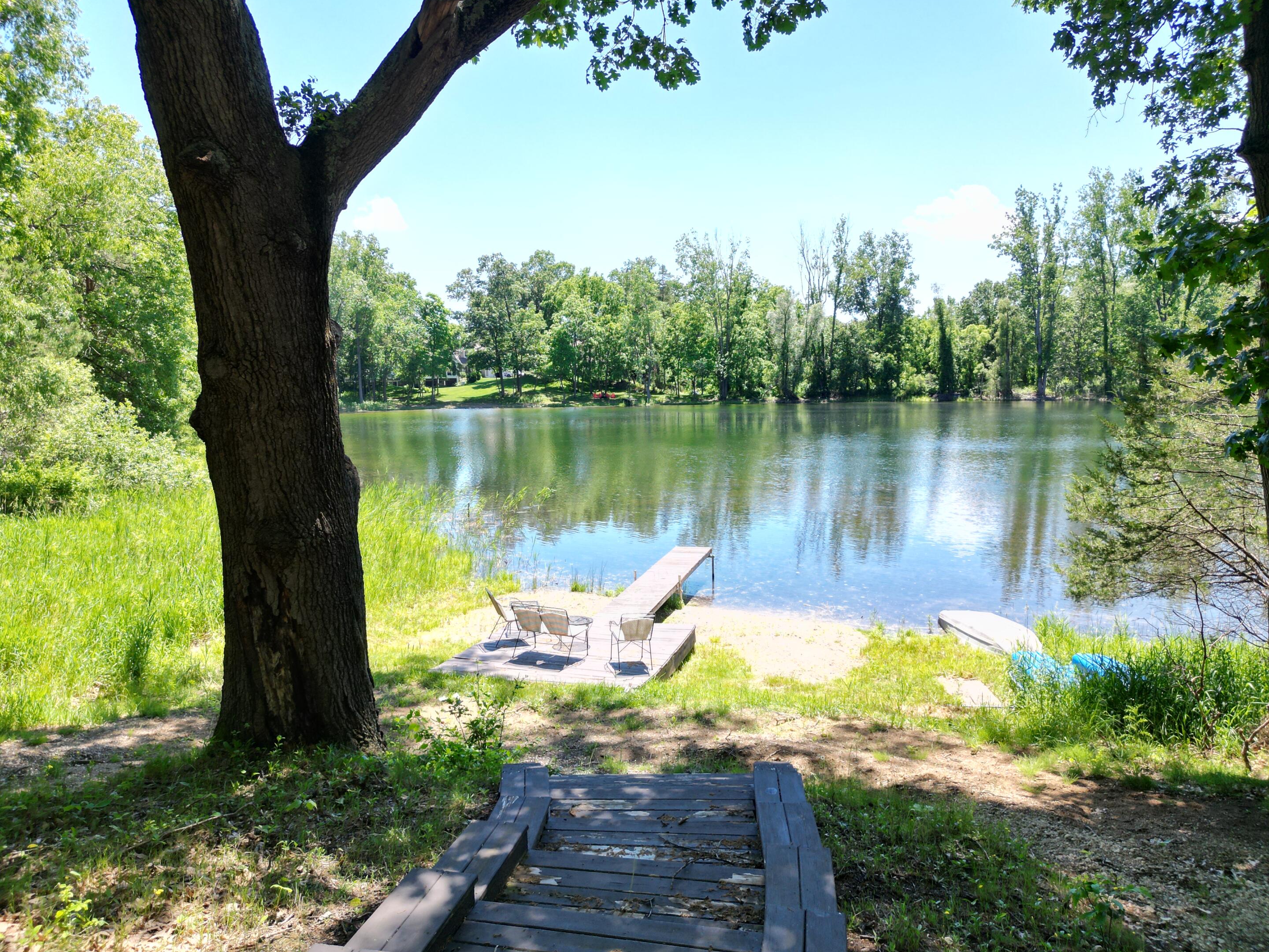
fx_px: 916
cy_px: 483
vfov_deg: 54.9
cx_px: 626
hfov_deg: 69.4
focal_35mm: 25
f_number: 1.7
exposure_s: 1/1250
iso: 100
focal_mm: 6.72
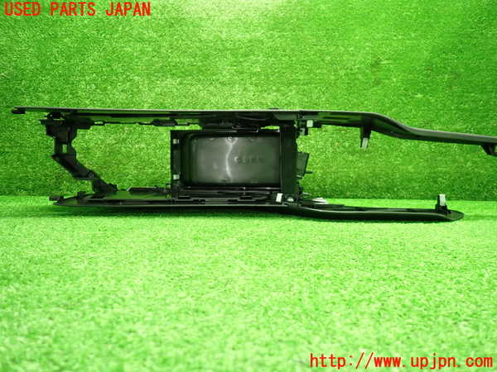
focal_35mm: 25
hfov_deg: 69.4
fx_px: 359
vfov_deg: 54.9
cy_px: 186
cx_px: 248
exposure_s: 1/30
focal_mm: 4.5
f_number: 2
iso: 400
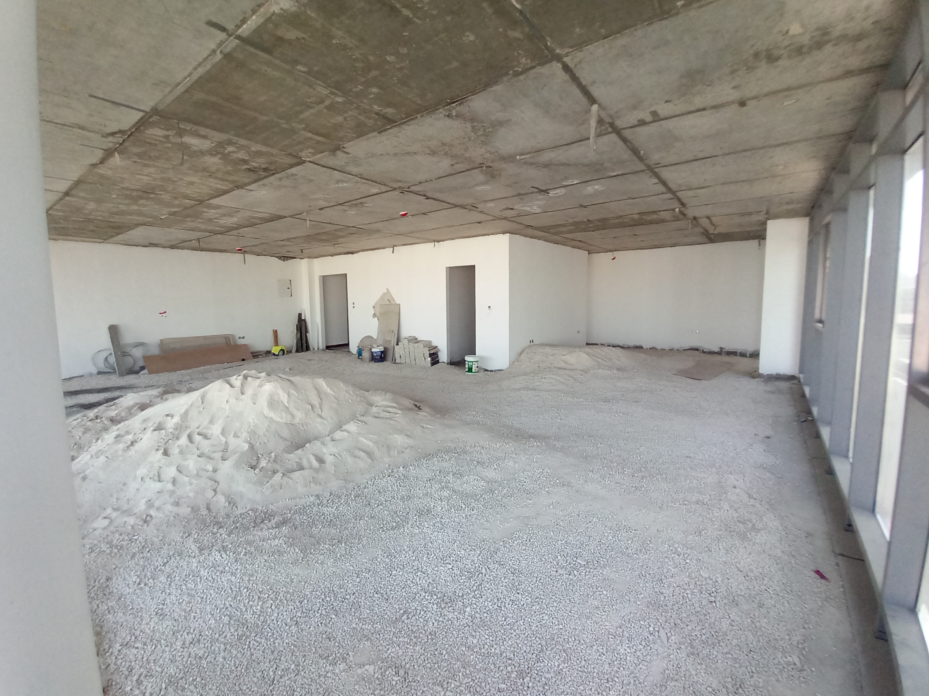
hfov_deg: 102.0
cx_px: 440
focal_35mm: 14
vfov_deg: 85.7
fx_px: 376
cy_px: 343
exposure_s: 1/100
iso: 80
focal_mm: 1.13
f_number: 2.2
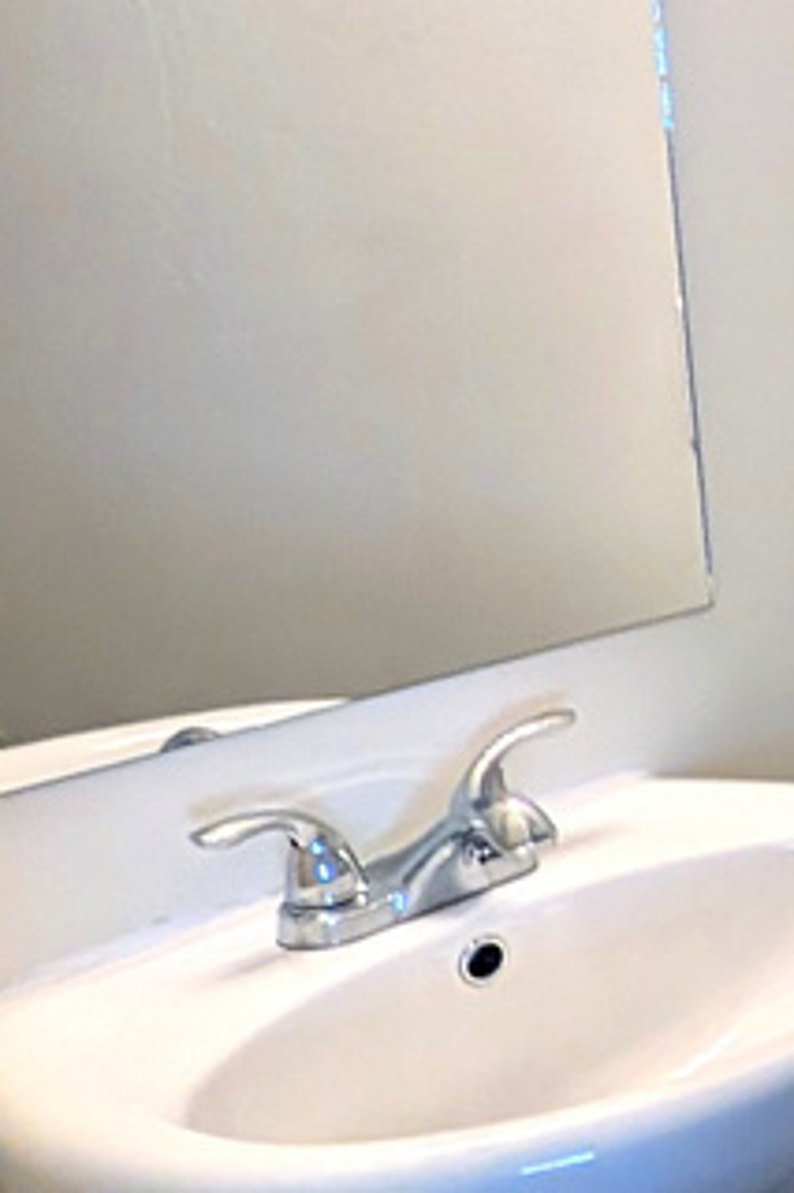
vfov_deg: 33.4
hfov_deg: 14.9
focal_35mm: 60
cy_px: 567
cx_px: 1866
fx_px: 1987
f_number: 1.7
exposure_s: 1/120
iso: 76
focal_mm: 2.02
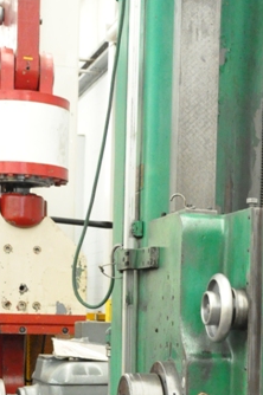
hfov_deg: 13.5
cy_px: 396
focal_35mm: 97
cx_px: 371
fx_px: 1060
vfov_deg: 20.5
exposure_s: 1/30
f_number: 3.8
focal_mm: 21
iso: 3200
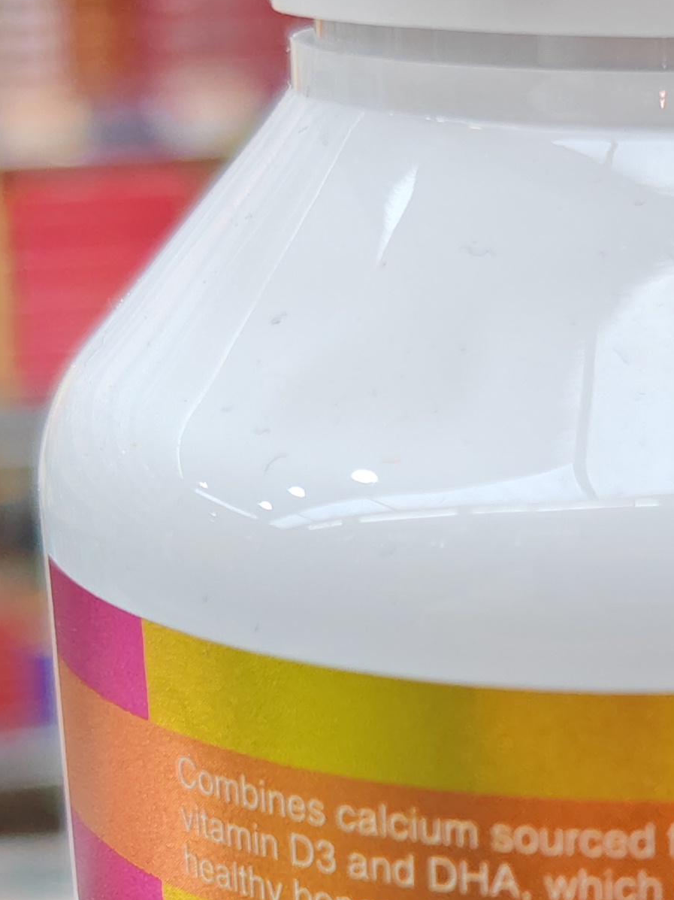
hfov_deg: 16.2
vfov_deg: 21.7
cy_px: 717
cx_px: 707
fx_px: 2312
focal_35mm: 89
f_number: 1.6
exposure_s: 1/100
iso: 64
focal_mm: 5.4
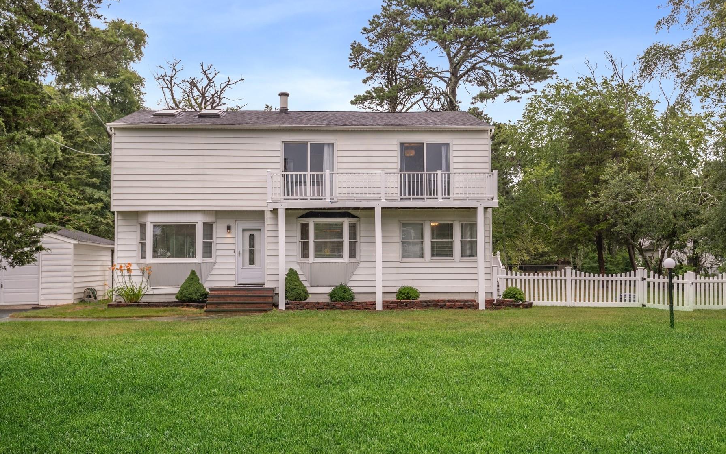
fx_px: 732
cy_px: 223
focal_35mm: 37
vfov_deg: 34.4
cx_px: 365
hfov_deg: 52.8
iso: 250
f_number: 8
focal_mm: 30
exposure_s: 1/250
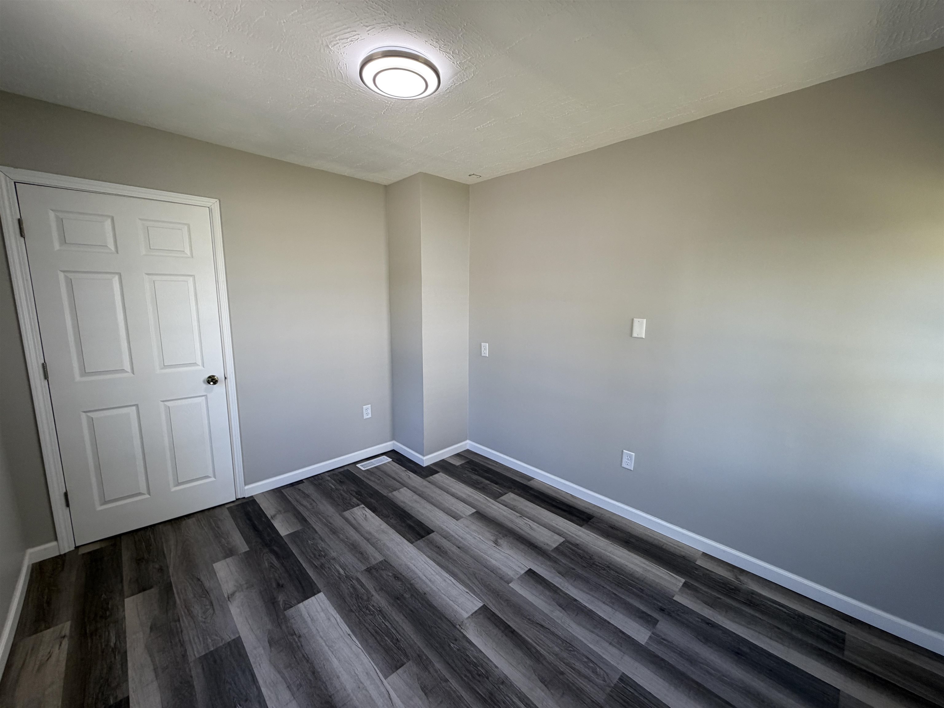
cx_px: 472
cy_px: 354
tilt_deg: -8.1
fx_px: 382
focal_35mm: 14
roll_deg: -0.6
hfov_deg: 102.1
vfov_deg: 85.7
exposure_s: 1/120
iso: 125
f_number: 2.2
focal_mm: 2.22
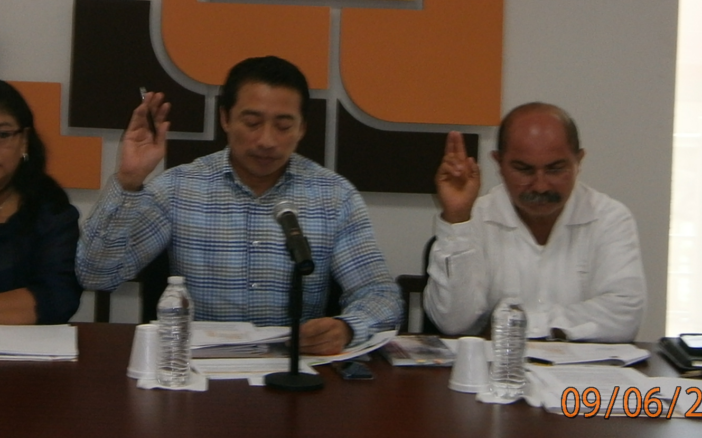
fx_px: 1836
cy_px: 3
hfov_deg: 21.5
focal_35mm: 96
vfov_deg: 13.4
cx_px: 175
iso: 125
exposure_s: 1/40
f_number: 3.4
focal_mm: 8.3
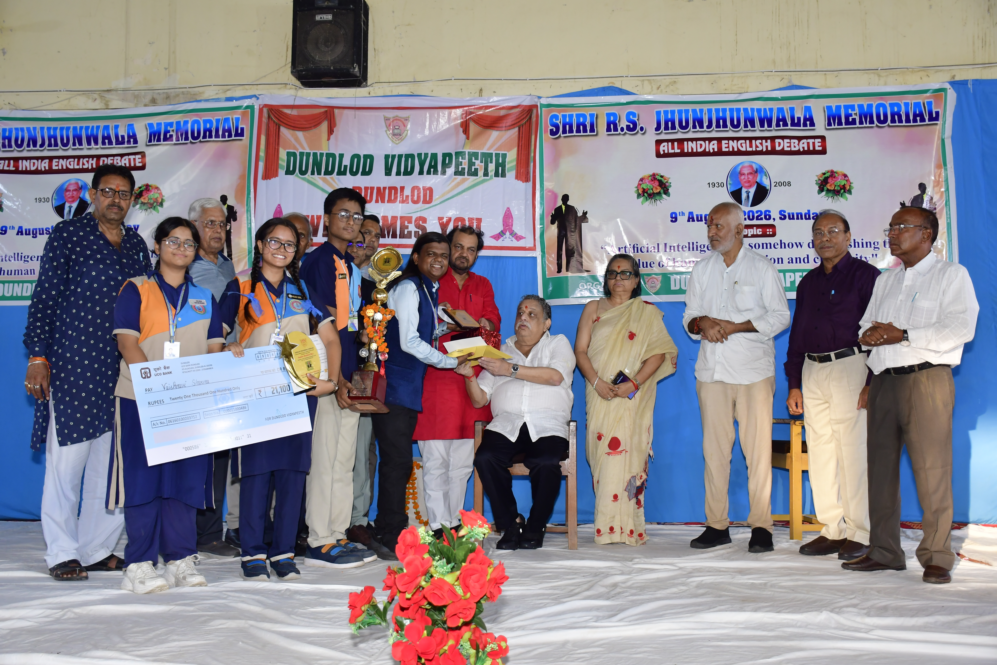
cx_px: 498
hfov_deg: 53.1
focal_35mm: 36
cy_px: 332
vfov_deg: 36.9
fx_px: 997
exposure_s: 1/125
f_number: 3.8
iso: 640
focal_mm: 24
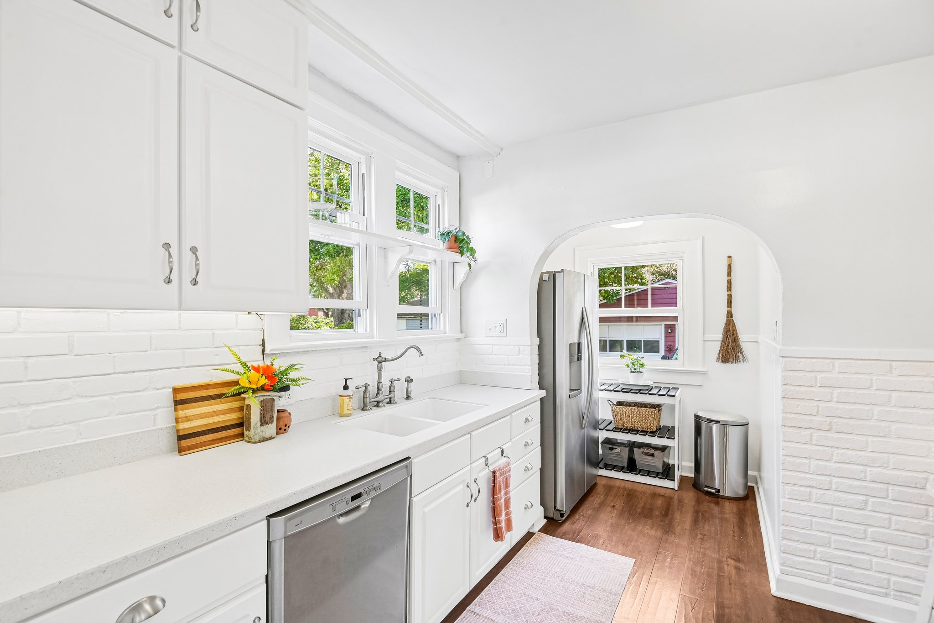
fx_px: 415
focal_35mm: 16
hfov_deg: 96.7
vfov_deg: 73.7
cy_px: 312
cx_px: 467
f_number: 8
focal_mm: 16
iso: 360
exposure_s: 1/15
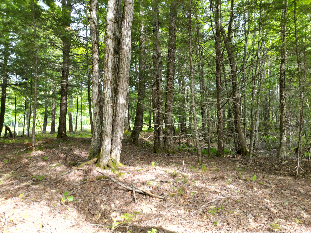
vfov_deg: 56.8
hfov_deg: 71.6
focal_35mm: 24
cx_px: 156
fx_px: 216
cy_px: 116
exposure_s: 1/125
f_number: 1.7
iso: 130
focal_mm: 6.72
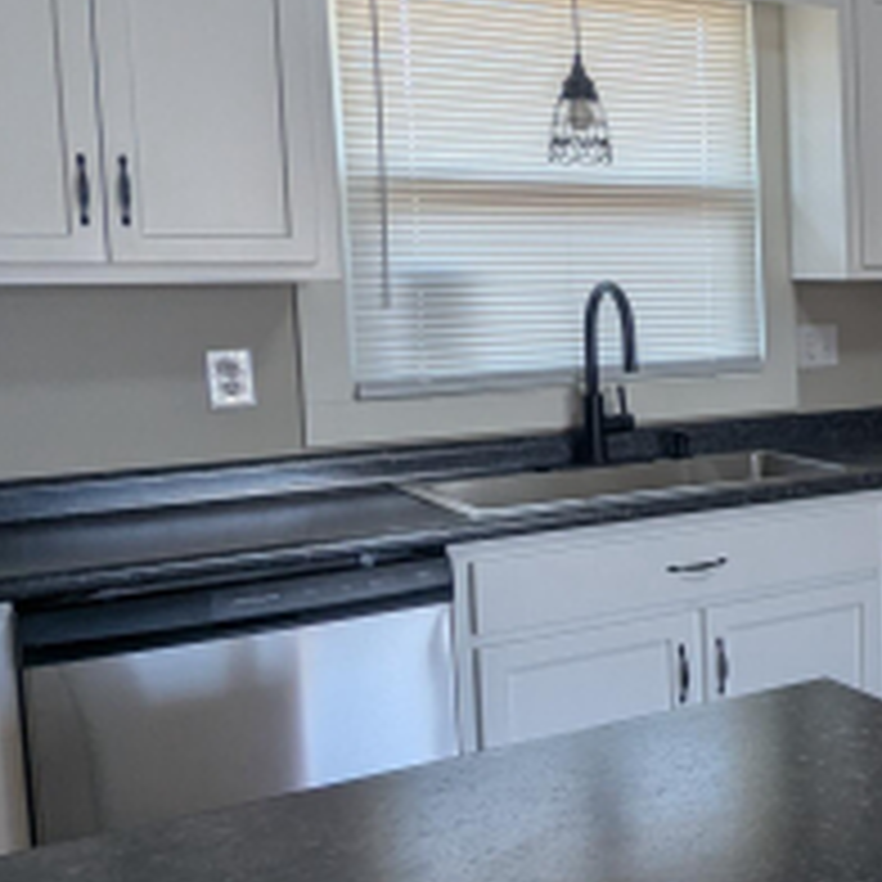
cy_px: 392
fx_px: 1384
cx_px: 1220
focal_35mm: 48
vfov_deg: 35.3
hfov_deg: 27.7
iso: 52
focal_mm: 2.35
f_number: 2.2
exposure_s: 1/60
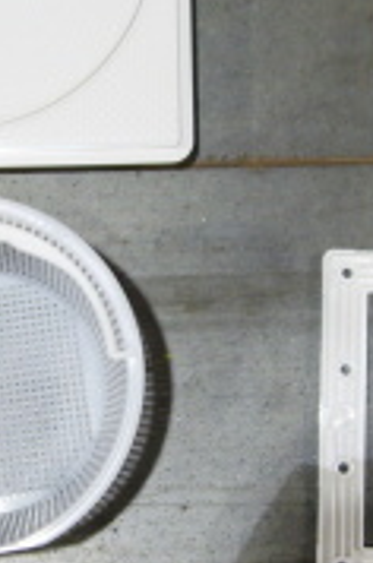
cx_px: 95
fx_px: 1966
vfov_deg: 16.3
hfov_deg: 10.8
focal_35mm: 126
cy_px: 331
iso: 200
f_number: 1.8
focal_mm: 10.4
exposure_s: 1/30
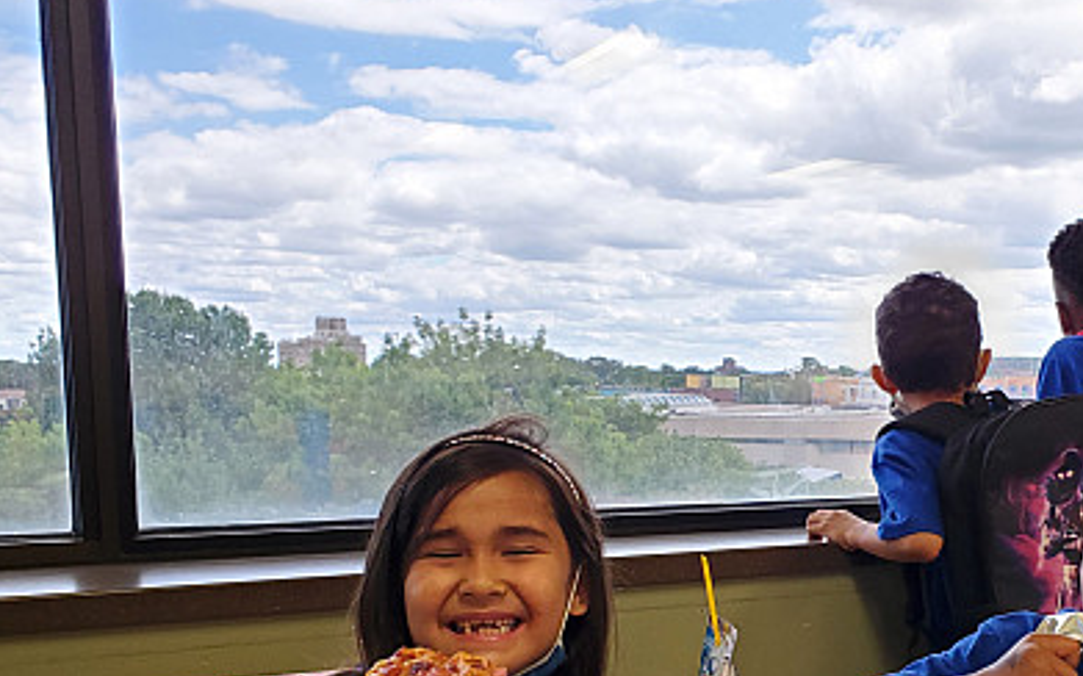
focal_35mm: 47
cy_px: 585
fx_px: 1387
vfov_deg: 26.6
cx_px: 871
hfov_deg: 40.8
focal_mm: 4.3
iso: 250
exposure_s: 1/100
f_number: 2.4
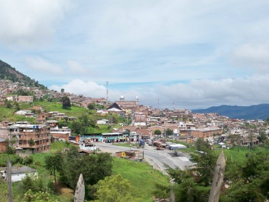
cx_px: 136
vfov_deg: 26.1
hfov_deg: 34.3
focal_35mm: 56
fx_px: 435
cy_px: 101
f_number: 4
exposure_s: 1/640
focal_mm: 9.7
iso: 64
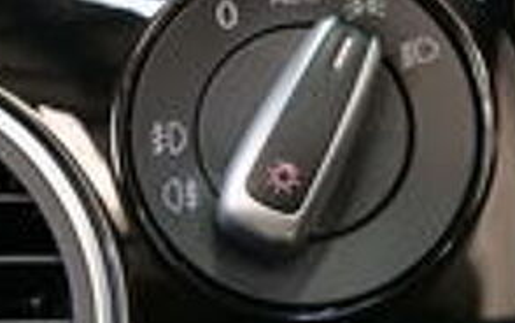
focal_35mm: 83
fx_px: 1165
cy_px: 75
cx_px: 338
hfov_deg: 24.8
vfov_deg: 15.7
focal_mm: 24
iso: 1600
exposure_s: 1/60
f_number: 3.5
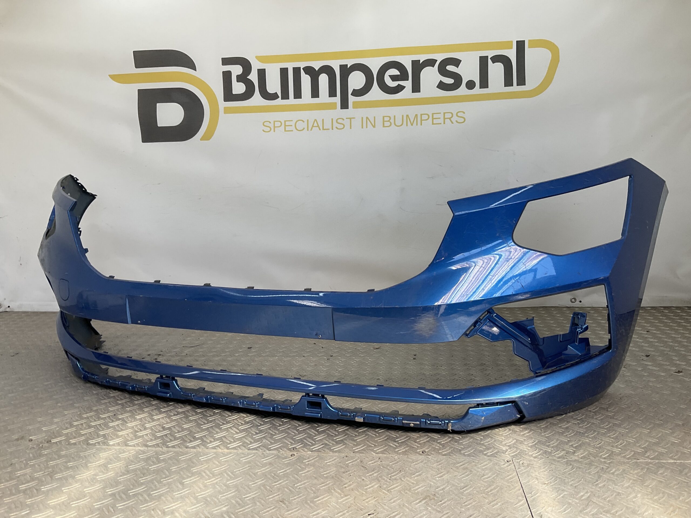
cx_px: 346
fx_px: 579
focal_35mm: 29
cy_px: 259
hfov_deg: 61.7
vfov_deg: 48.2
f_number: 1.8
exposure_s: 1/273
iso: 16
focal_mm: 3
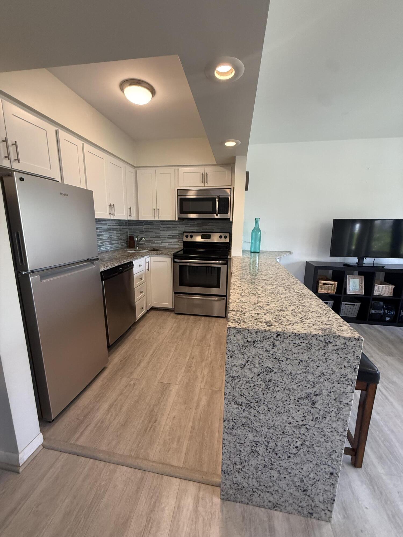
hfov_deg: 85.7
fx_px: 217
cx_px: 202
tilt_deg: -12.1
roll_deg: -2.1
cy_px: 268
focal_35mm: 14
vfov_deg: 102.1
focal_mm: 2.22
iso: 320
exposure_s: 1/120
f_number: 2.2
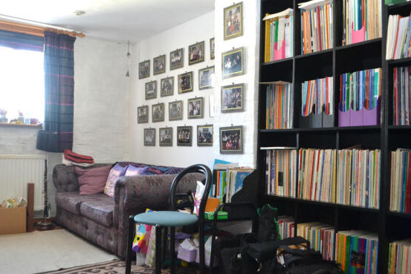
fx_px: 365
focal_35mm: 32
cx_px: 194
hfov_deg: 58.7
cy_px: 129
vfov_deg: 41.1
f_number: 3.5
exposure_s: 1/60
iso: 1250
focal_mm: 18
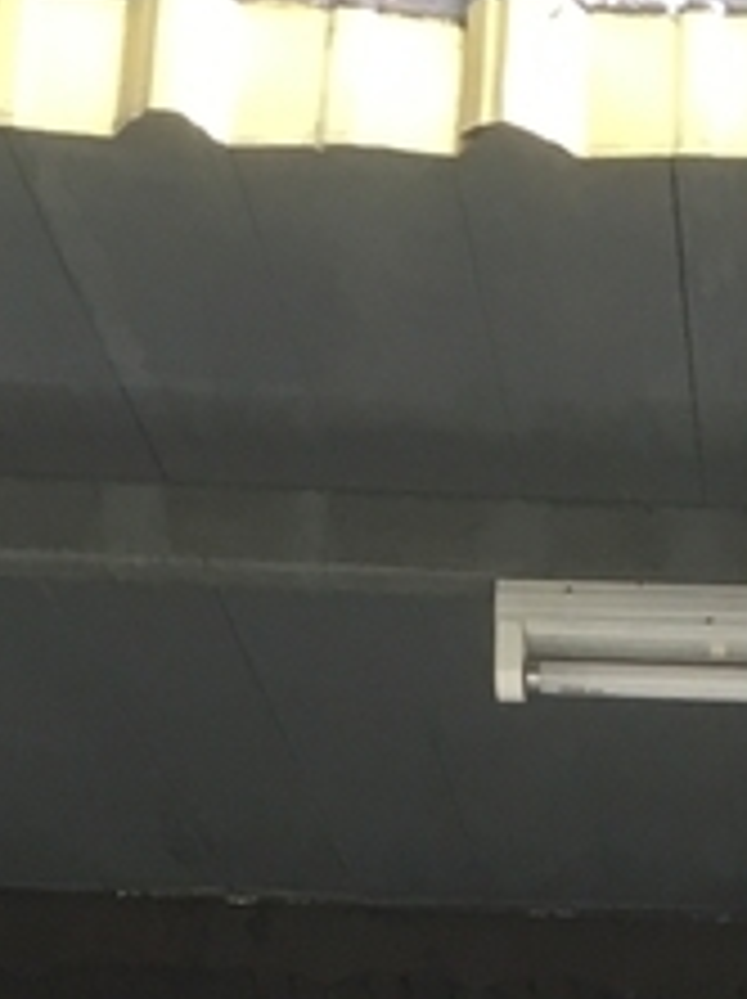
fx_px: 4526
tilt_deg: +7.7
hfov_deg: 9.2
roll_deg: -1.5
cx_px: 1148
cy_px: 2120
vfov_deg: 11.2
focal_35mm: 157
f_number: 2.2
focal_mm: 4.15
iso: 40
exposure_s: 1/33
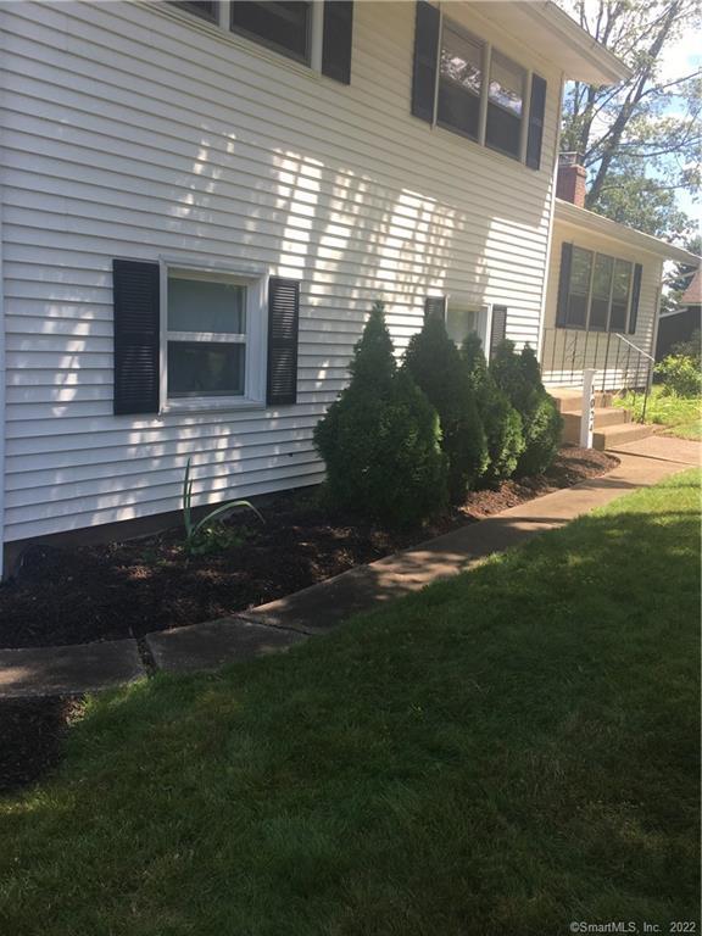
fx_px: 784
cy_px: 468
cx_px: 351
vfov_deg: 61.7
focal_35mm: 29
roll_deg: -2.6
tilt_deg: -9.0
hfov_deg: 48.2
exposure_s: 1/437
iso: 25
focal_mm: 4.15
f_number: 2.2
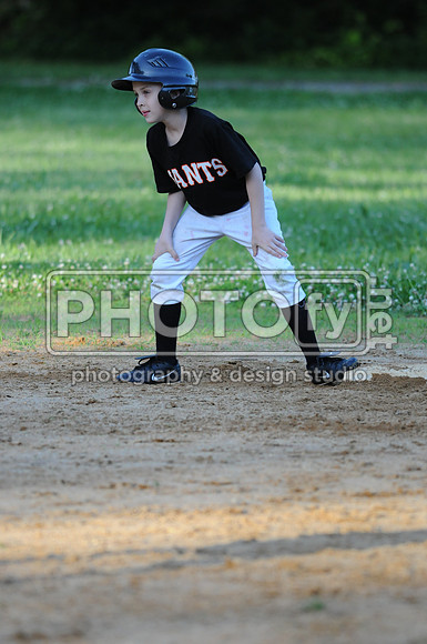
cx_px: 214
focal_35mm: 450
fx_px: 8030
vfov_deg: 4.6
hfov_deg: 3.0
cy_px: 322
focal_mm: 300
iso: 800
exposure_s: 1/1000
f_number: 4
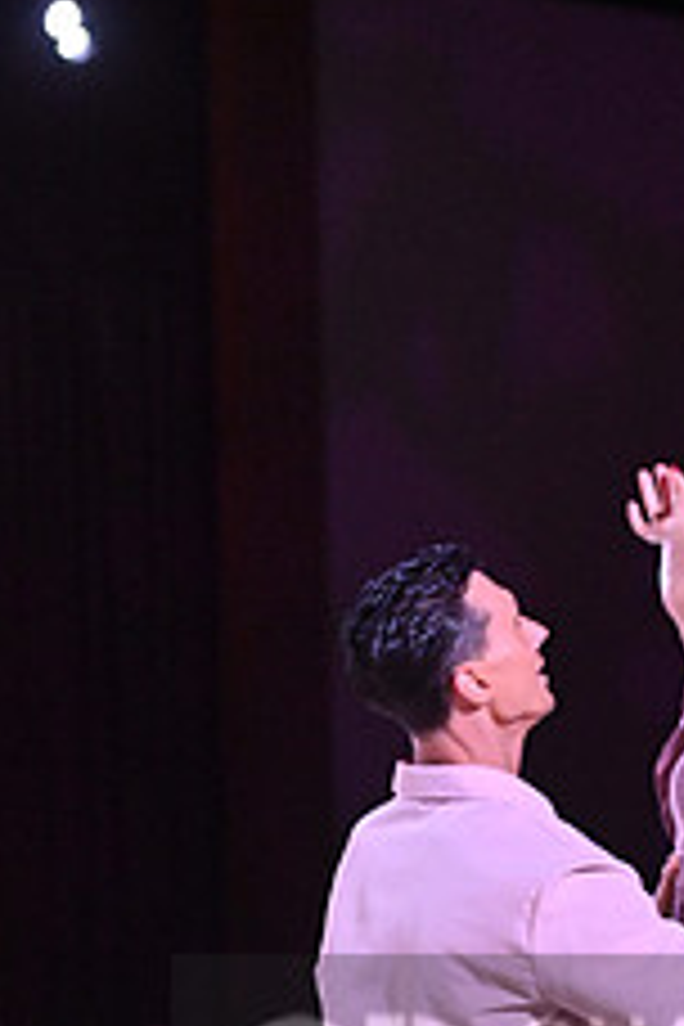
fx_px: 6896
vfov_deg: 8.4
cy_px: 1107
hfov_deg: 5.7
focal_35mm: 242
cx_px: 794
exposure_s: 1/400
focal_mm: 95
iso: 5000
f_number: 5.6
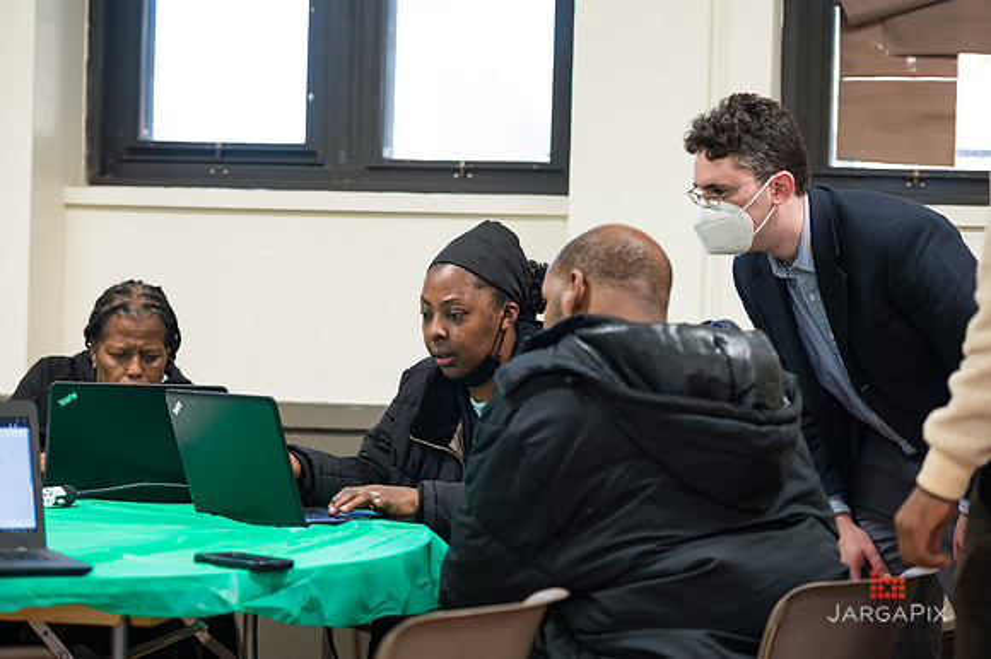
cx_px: 496
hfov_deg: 22.2
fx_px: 2531
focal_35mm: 92
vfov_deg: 14.8
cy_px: 330
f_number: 3.2
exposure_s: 1/200
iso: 1600
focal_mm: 92
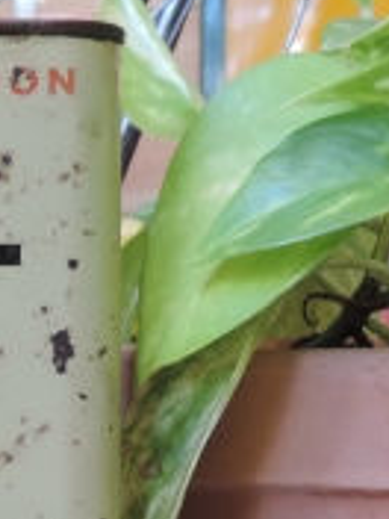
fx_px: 1783
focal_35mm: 119
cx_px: -321
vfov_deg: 16.4
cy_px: 451
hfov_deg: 11.5
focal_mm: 6.2
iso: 400
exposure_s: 1/40
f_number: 3.3
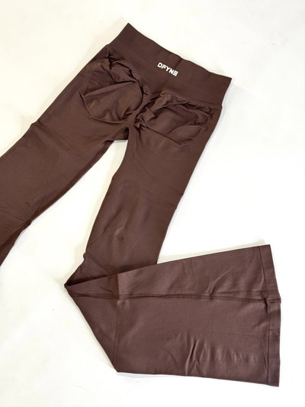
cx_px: 152
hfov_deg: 30.3
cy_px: 204
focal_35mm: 48
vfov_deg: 39.6
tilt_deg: -78.0
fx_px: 564
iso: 100
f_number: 1.78
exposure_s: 1/50
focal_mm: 6.76
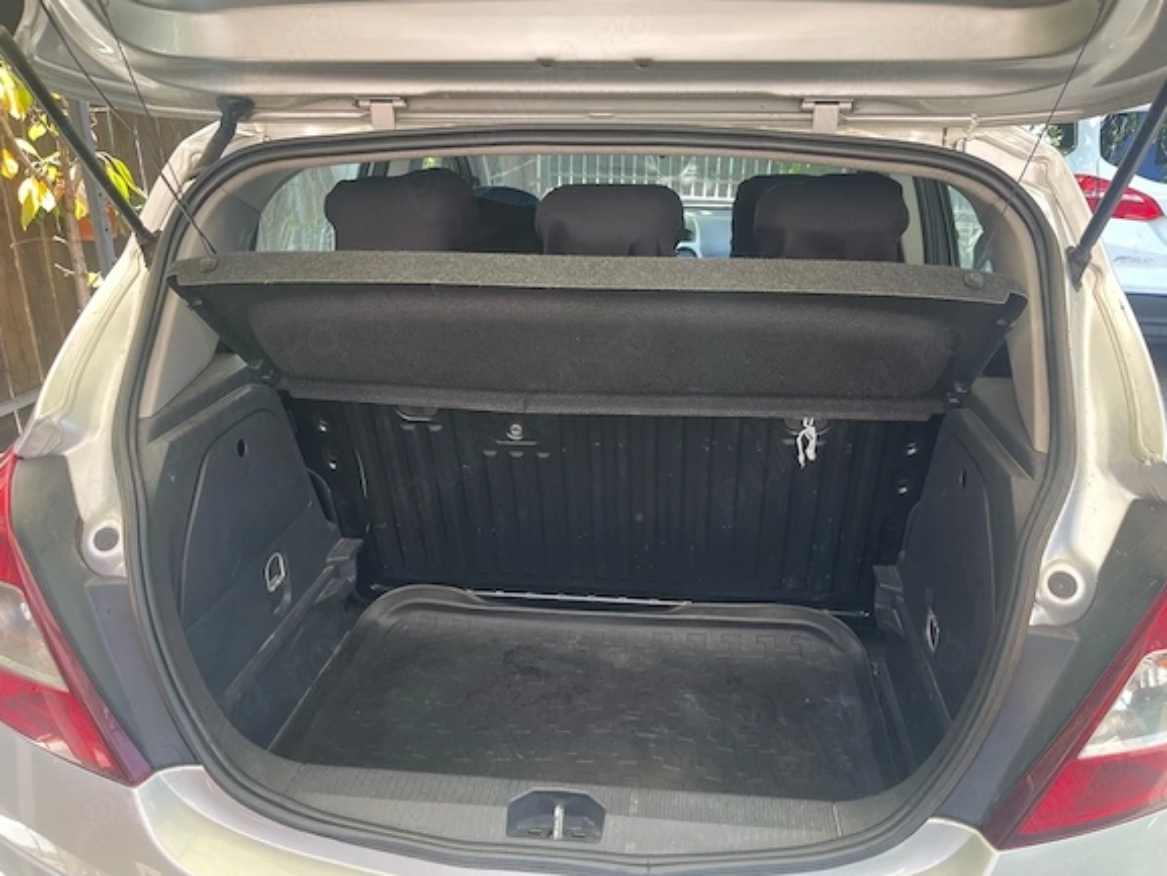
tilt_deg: -19.6
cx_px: 605
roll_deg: -0.9
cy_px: 427
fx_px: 877
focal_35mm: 26
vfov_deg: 53.1
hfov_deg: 67.3
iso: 64
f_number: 1.6
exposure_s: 1/121
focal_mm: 5.1
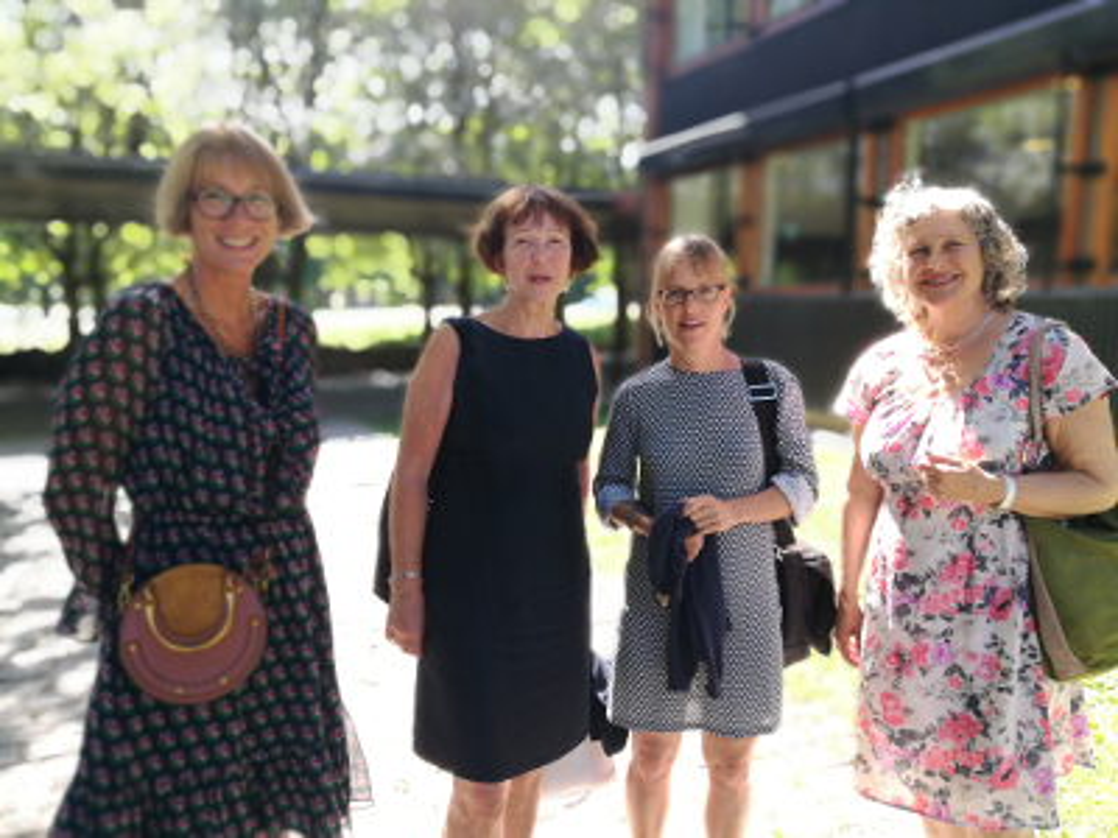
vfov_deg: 51.4
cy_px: 419
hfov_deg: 65.3
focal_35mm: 27
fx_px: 872
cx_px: 559
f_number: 4
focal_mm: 4.5
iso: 64
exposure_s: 1/100
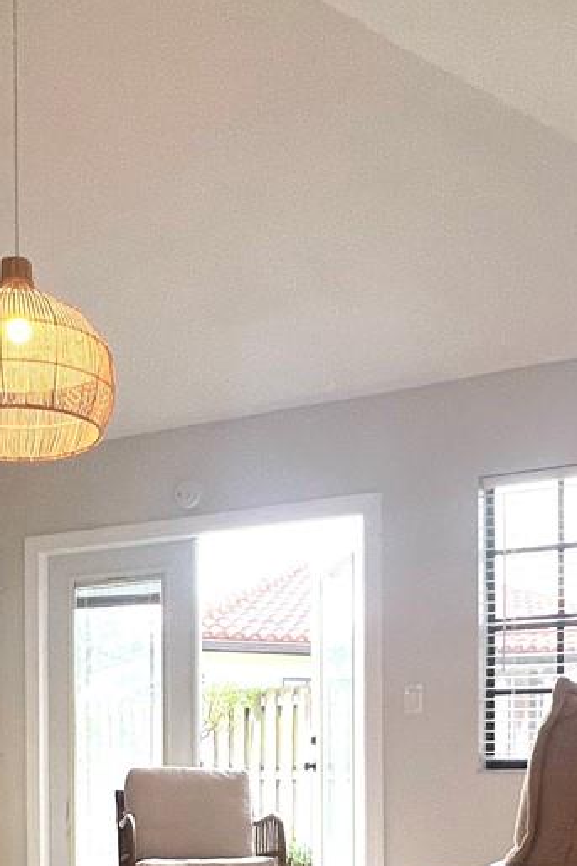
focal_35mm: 42
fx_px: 1010
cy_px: 789
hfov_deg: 31.6
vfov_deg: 42.4
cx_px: 188
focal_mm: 1.57
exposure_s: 1/120
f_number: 1.8
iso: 80
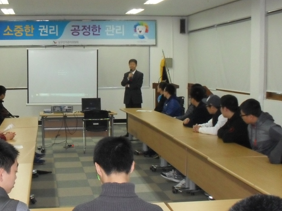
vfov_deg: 25.2
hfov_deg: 33.1
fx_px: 472
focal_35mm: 58
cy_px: 128
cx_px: 109
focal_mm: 6.3
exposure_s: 1/45
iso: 320
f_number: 3.2
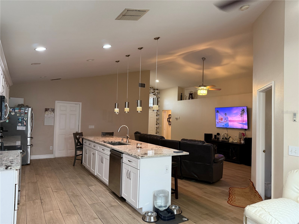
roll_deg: -1.7
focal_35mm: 24
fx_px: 207
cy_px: 112
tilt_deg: +2.0
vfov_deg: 56.8
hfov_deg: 71.6
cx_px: 150
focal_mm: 6.76
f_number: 1.78
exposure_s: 1/60
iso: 250
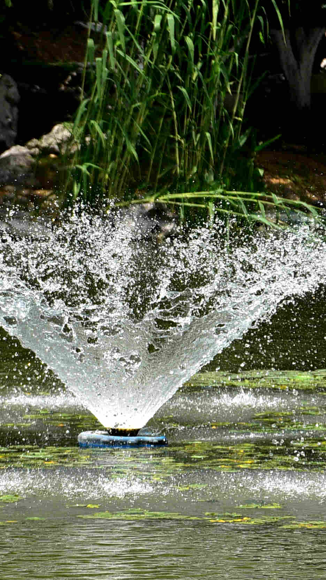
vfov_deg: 4.6
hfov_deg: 2.6
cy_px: 260
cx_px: 106
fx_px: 7210
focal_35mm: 469
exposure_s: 1/1000
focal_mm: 165
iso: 200
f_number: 6
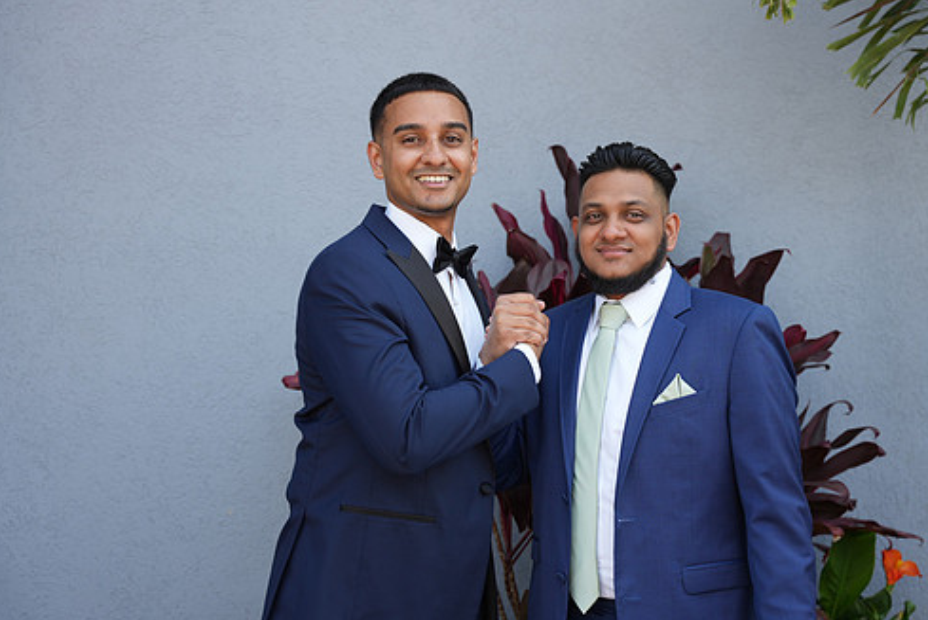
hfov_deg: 31.0
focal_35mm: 65
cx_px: 539
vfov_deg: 21.0
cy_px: 335
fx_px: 1673
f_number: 2.8
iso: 125
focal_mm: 54.7
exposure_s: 1/320
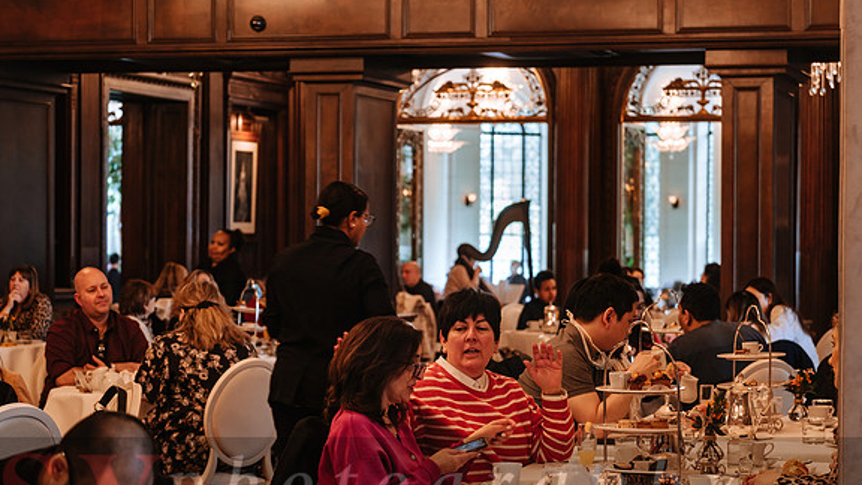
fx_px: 2171
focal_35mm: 95
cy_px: 261
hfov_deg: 22.4
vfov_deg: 12.7
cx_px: 462
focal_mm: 56.3
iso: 400
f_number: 2.8
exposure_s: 1/50
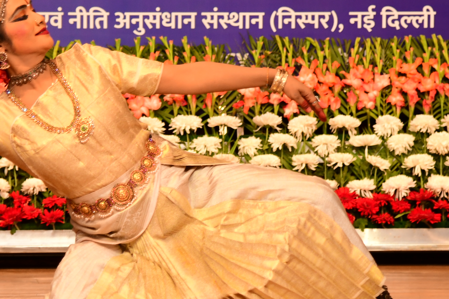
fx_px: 3617
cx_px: 112
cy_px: 154
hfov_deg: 7.1
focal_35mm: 290
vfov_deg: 4.7
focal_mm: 85
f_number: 4
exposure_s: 1/80
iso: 640
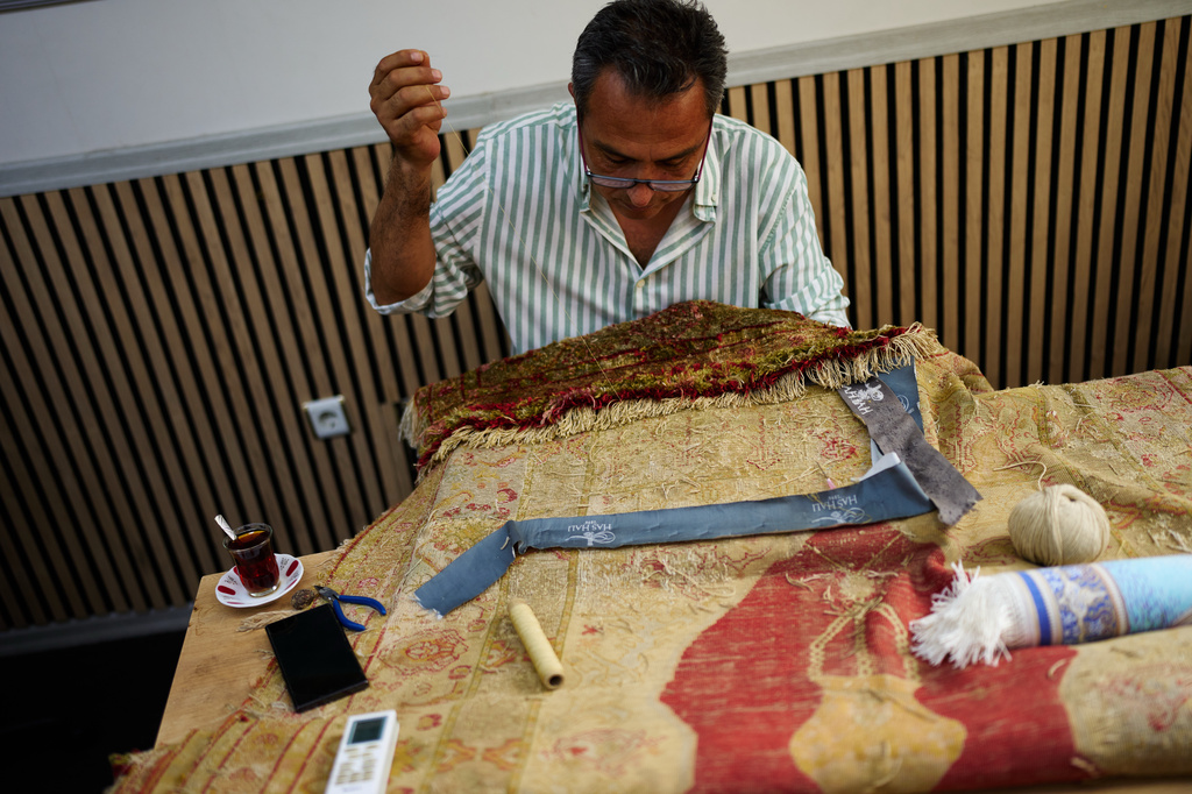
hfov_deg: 54.4
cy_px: 397
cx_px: 596
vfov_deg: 37.8
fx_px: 1158
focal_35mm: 35
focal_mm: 35
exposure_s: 1/640
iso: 250
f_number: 1.4
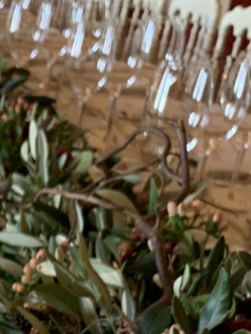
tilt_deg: -28.3
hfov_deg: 12.0
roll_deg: -1.9
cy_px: 533
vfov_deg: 15.8
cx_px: -222
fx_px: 1082
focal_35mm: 112
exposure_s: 1/121
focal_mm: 4.25
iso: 80
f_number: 1.8
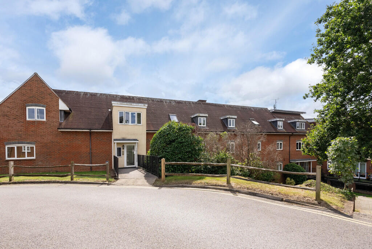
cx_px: 186
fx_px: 171
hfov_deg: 94.9
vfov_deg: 72.1
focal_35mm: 16
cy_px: 124
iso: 1000
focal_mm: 16.5
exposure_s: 1/2000
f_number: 7.1
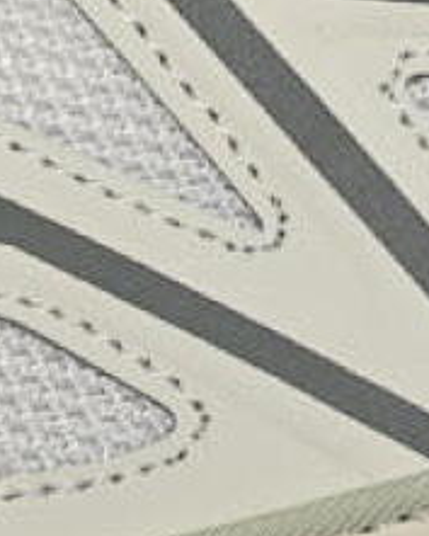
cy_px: 427
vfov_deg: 5.6
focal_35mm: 344
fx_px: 5456
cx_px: 441
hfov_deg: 4.5
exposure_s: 1/60
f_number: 6.3
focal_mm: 50
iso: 160
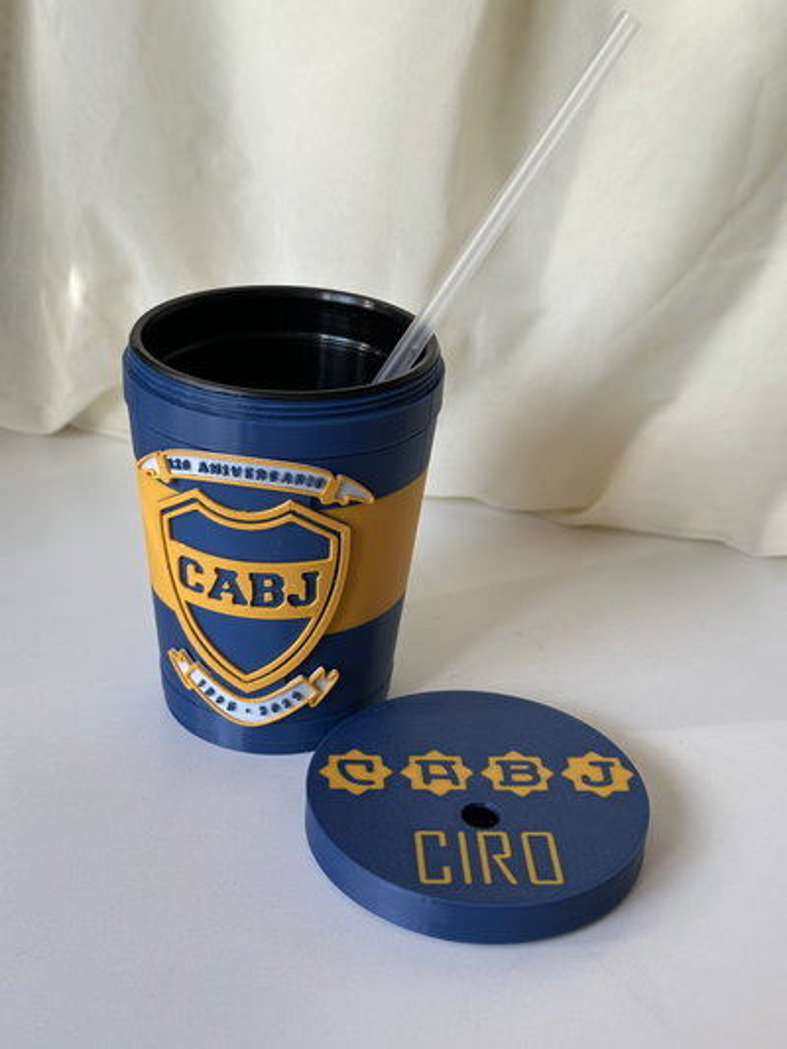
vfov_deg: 39.6
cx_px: 394
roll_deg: -4.8
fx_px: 1454
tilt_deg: -27.3
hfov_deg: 30.3
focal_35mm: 48
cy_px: 524
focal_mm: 6.86
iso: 64
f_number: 1.78
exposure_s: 1/162
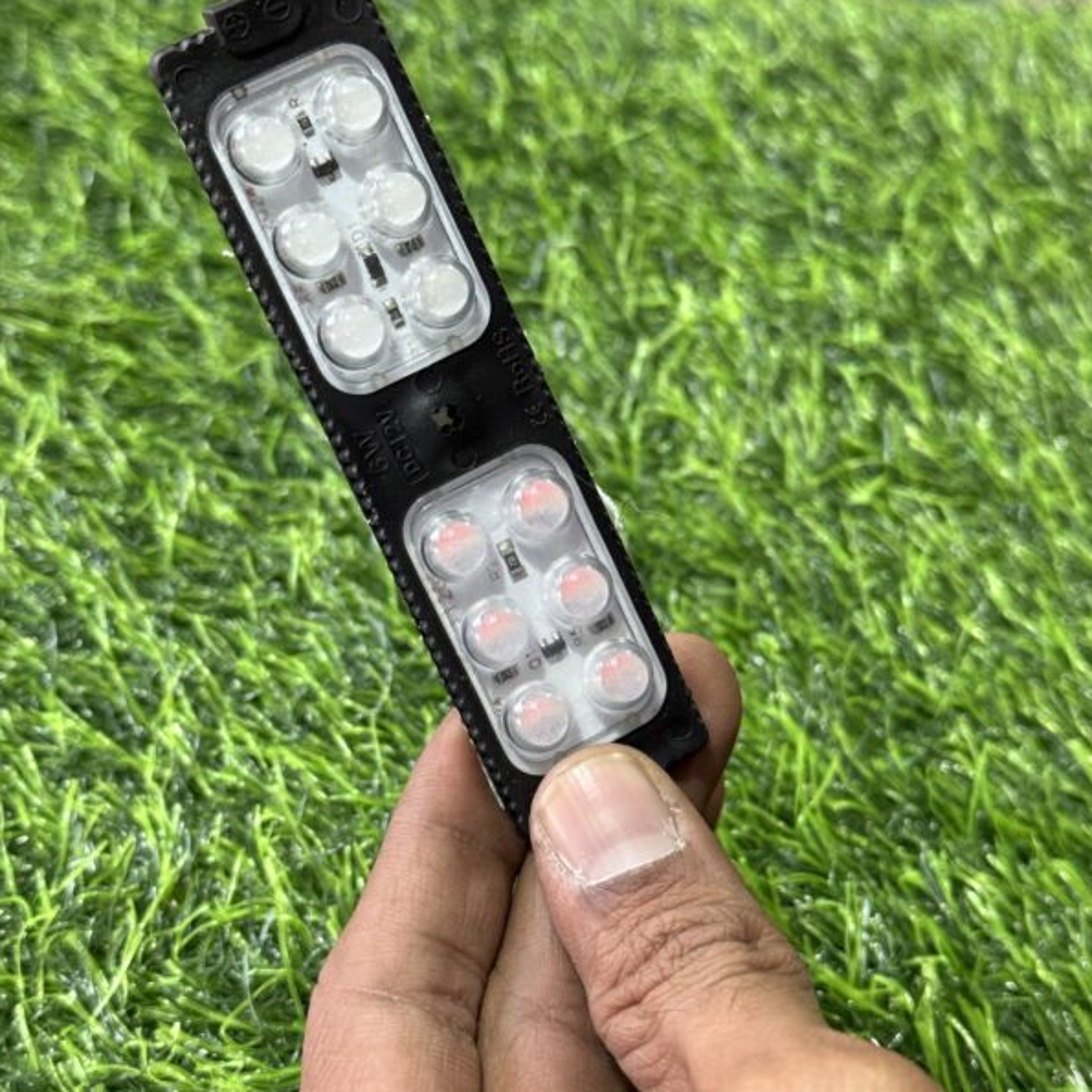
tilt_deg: -42.6
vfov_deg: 30.0
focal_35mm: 57
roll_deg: -5.2
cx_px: 545
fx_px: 2034
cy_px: 527
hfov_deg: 30.0
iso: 160
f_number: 1.78
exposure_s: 1/50
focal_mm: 6.76
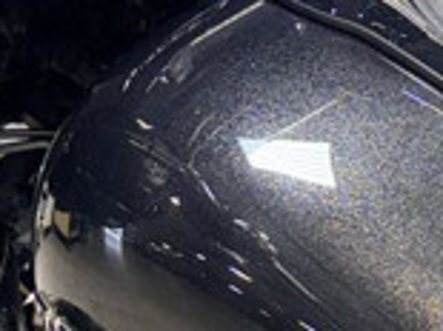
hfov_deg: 10.8
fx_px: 2289
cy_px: 225
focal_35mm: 179
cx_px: 593
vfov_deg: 8.3
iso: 64
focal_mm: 5.96
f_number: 1.6
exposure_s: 1/120
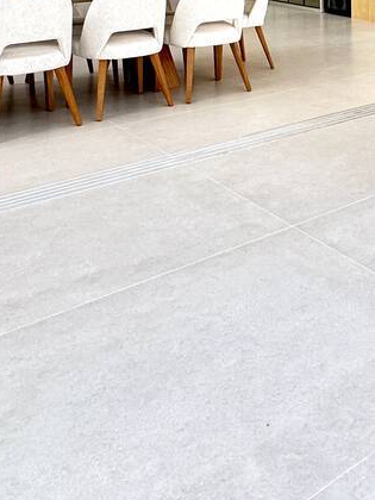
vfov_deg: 35.4
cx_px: 500
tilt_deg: -6.7
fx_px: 693
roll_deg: +0.1
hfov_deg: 25.6
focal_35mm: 48
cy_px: -15
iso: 100
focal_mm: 2.22
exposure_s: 1/120
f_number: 2.2
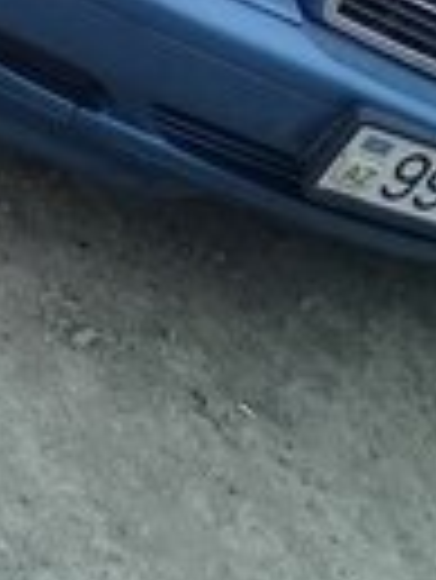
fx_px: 1995
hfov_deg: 12.5
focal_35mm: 119
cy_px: -189
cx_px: 162
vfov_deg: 15.7
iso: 50
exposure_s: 1/465
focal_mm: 3.3
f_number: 2.2
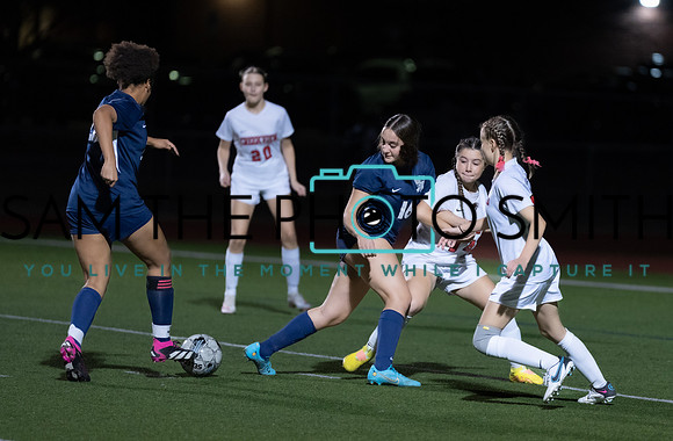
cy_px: 240
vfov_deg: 4.9
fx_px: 5197
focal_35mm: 279
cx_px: 402
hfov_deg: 7.4
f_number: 2.8
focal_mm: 200
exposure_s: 1/1000
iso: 4000
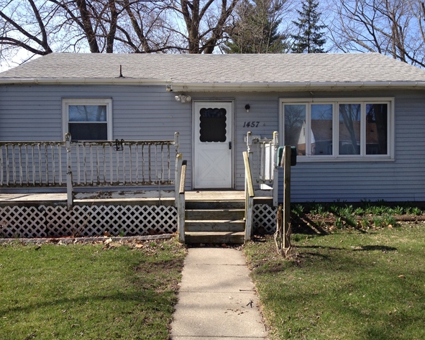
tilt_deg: -1.4
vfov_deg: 40.1
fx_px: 465
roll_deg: +0.3
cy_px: 172
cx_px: 229
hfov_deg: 49.0
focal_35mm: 37
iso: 50
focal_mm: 4.28
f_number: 2.4
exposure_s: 1/876
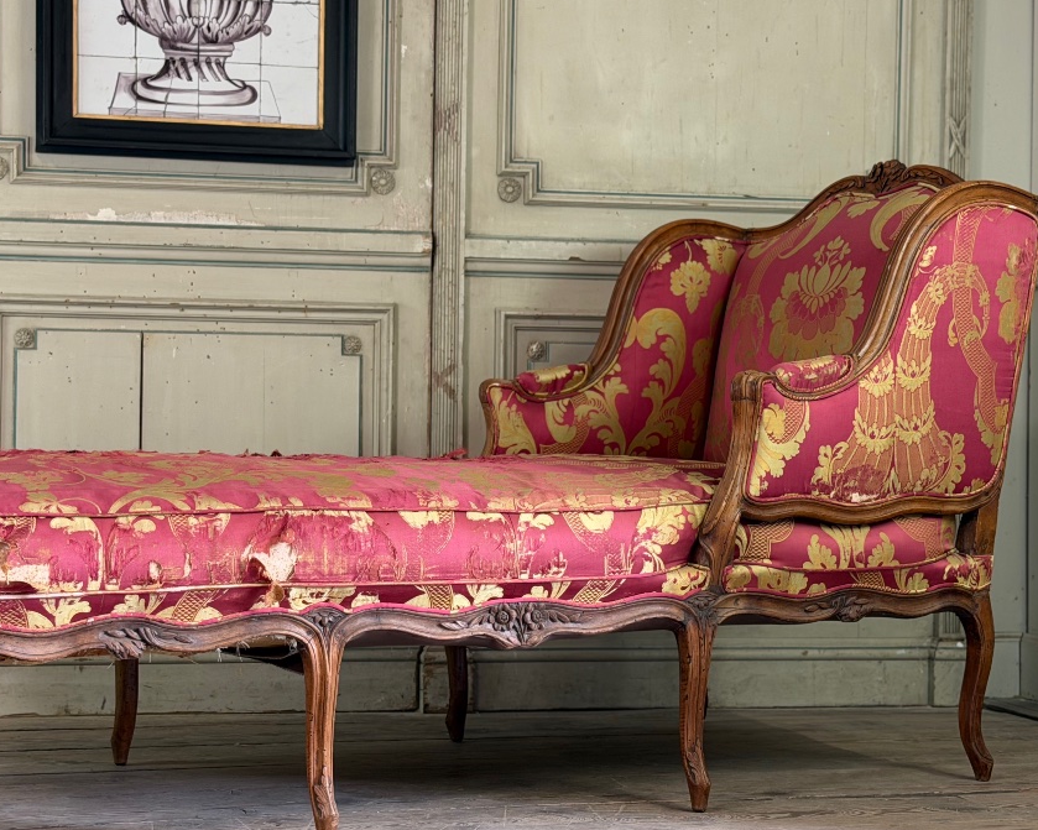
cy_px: 409
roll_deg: +0.0
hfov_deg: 28.2
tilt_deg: +0.2
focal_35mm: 67
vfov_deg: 22.8
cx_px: 371
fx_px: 2058
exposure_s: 1/50
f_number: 1.78
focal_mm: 6.76
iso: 125
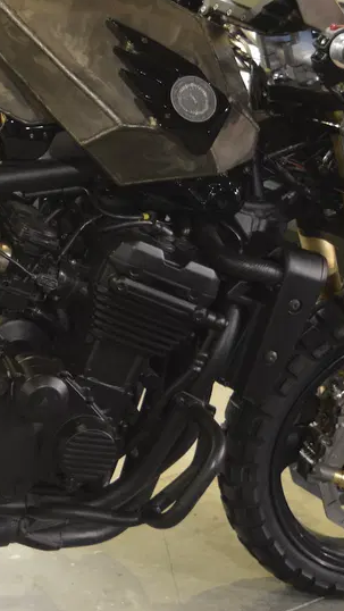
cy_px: 240
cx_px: -116
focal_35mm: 84
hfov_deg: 13.8
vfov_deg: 25.2
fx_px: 1361
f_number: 4
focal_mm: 24
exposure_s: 1/15
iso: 500
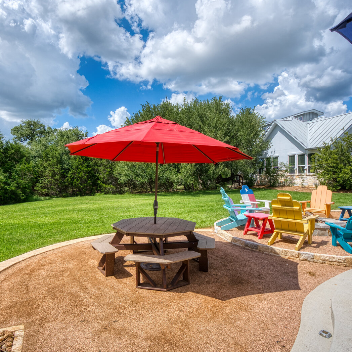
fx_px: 242
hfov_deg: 71.8
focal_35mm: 21
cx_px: 151
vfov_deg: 72.1
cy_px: 180
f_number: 11
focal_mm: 16
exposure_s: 1/30
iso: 100
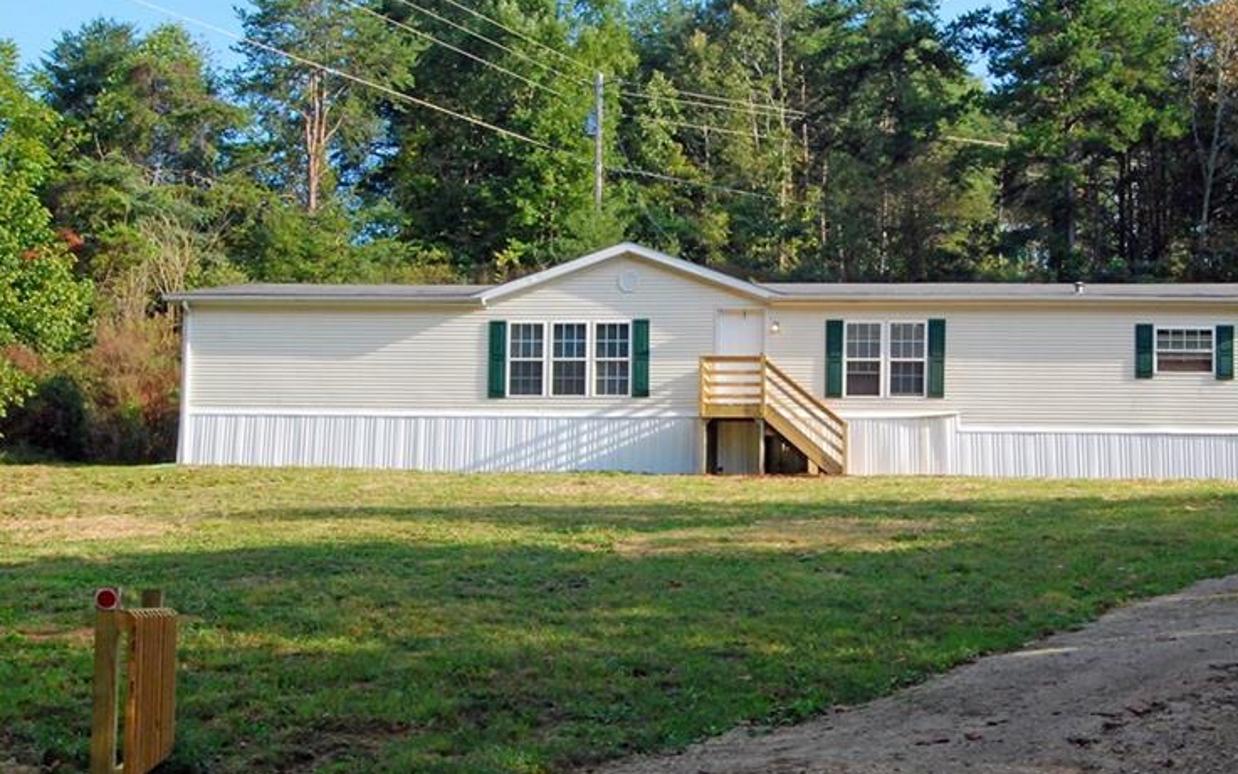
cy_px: 484
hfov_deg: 39.0
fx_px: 1721
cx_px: 847
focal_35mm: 51
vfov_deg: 25.3
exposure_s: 1/125
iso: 800
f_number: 18
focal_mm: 24
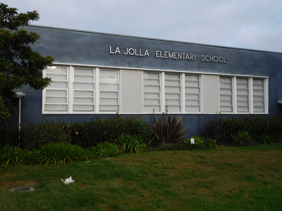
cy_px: 106
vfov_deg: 40.7
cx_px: 141
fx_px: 285
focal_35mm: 35
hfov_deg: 52.6
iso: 125
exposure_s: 1/400
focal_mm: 6.2
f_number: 3.8
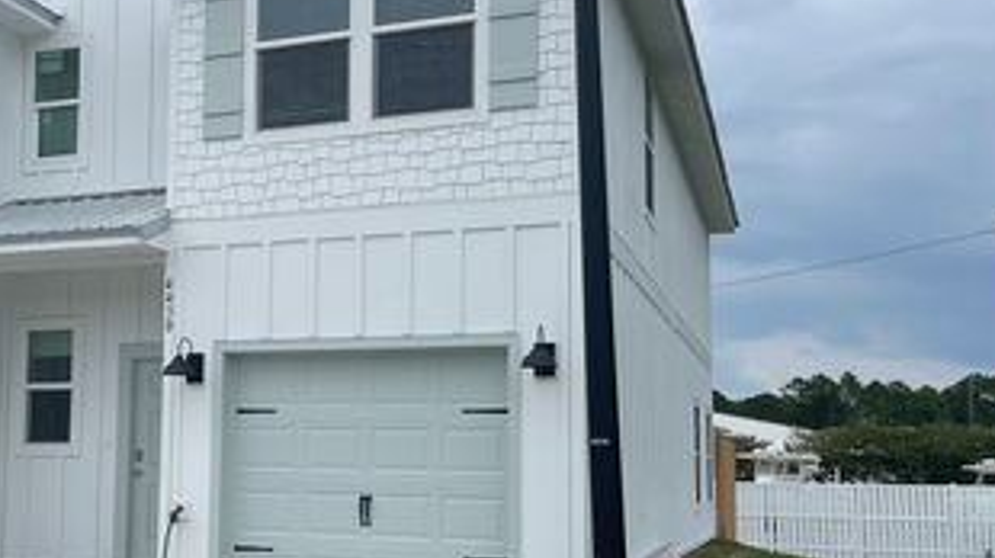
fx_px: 1160
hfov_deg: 45.5
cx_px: 305
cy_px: 345
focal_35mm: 44
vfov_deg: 27.0
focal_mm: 5.1
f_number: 1.6
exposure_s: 1/4525
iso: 32
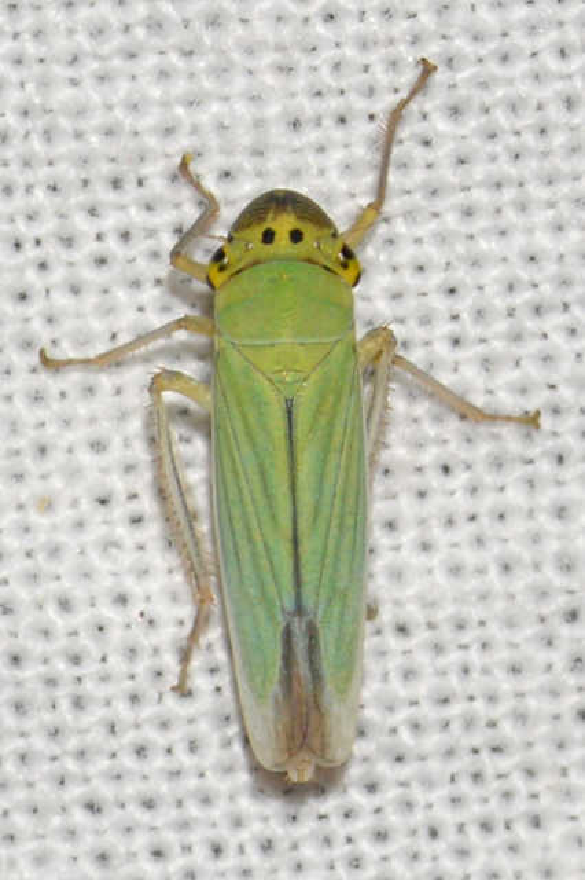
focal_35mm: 150
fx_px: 3660
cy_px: 440
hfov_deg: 9.1
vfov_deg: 13.7
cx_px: 292
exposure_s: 1/200
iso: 100
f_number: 20
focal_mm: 100
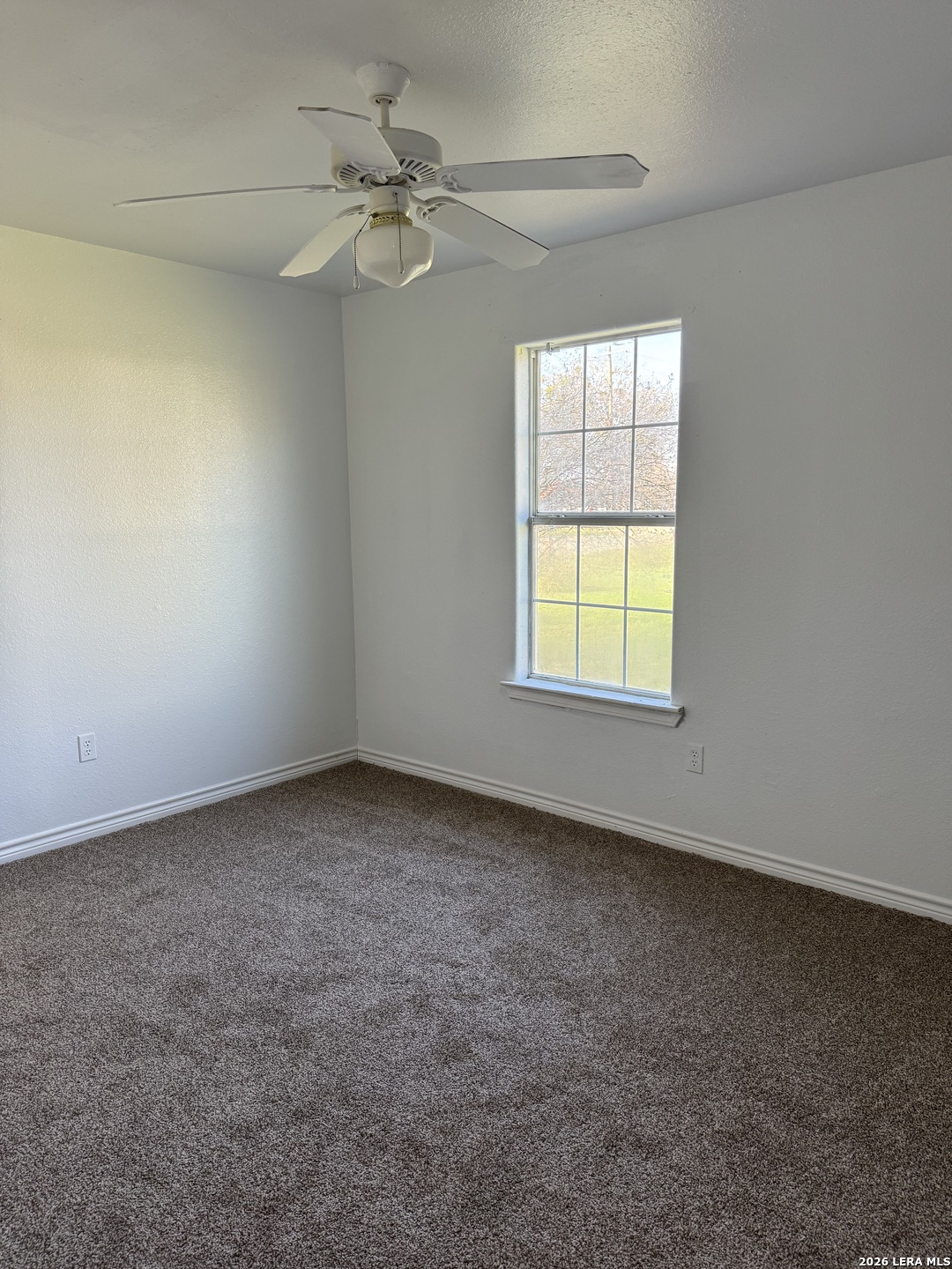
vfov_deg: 71.6
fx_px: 880
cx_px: 476
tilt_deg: -8.7
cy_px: 634
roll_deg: +1.6
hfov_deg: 56.8
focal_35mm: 24
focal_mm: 6.76
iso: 125
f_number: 1.78
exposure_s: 1/121
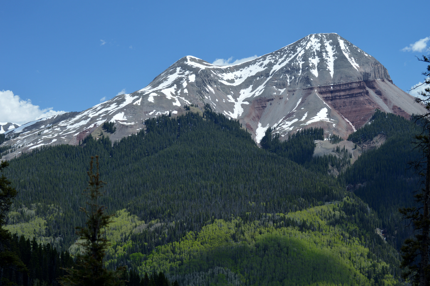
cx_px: 215
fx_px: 985
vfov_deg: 16.5
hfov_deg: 24.6
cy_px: 143
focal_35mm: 82
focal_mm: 55
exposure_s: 1/160
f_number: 6.3
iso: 100
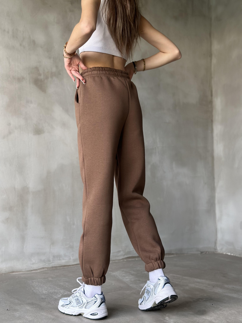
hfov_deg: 30.3
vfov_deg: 39.7
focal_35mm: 48
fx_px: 447
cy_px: 162
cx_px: 121
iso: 160
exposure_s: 1/60
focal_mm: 6.86
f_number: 1.78
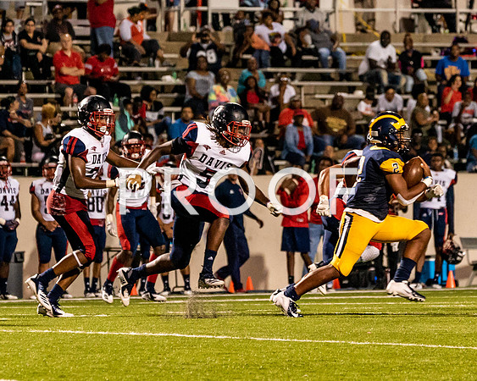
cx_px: 257
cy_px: 168
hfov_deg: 5.4
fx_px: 5087
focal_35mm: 360
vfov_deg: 4.3
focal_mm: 200
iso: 6400
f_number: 5.6
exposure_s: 1/750
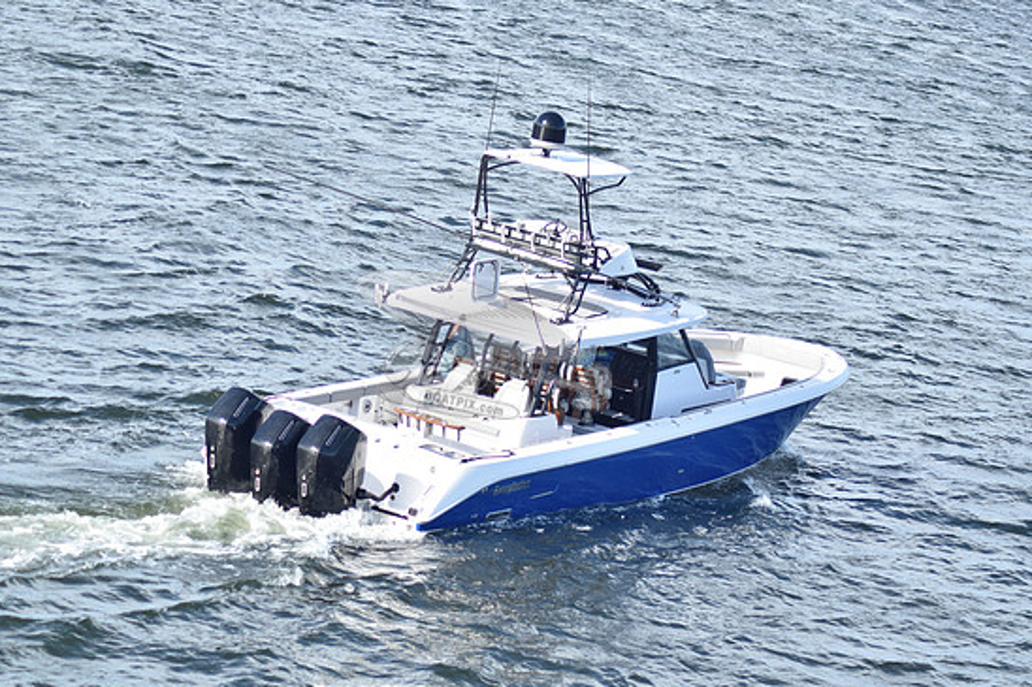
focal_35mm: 143
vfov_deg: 9.6
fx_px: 4098
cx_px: 490
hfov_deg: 14.4
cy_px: 344
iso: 400
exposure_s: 1/1000
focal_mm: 90
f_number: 5.6
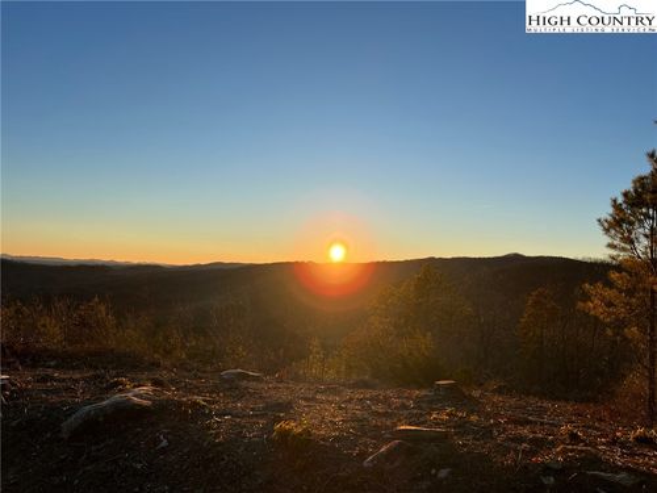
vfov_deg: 53.1
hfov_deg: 67.3
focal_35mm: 26
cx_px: 328
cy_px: 246
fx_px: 493
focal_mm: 5.7
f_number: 1.5
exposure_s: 1/3077
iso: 50
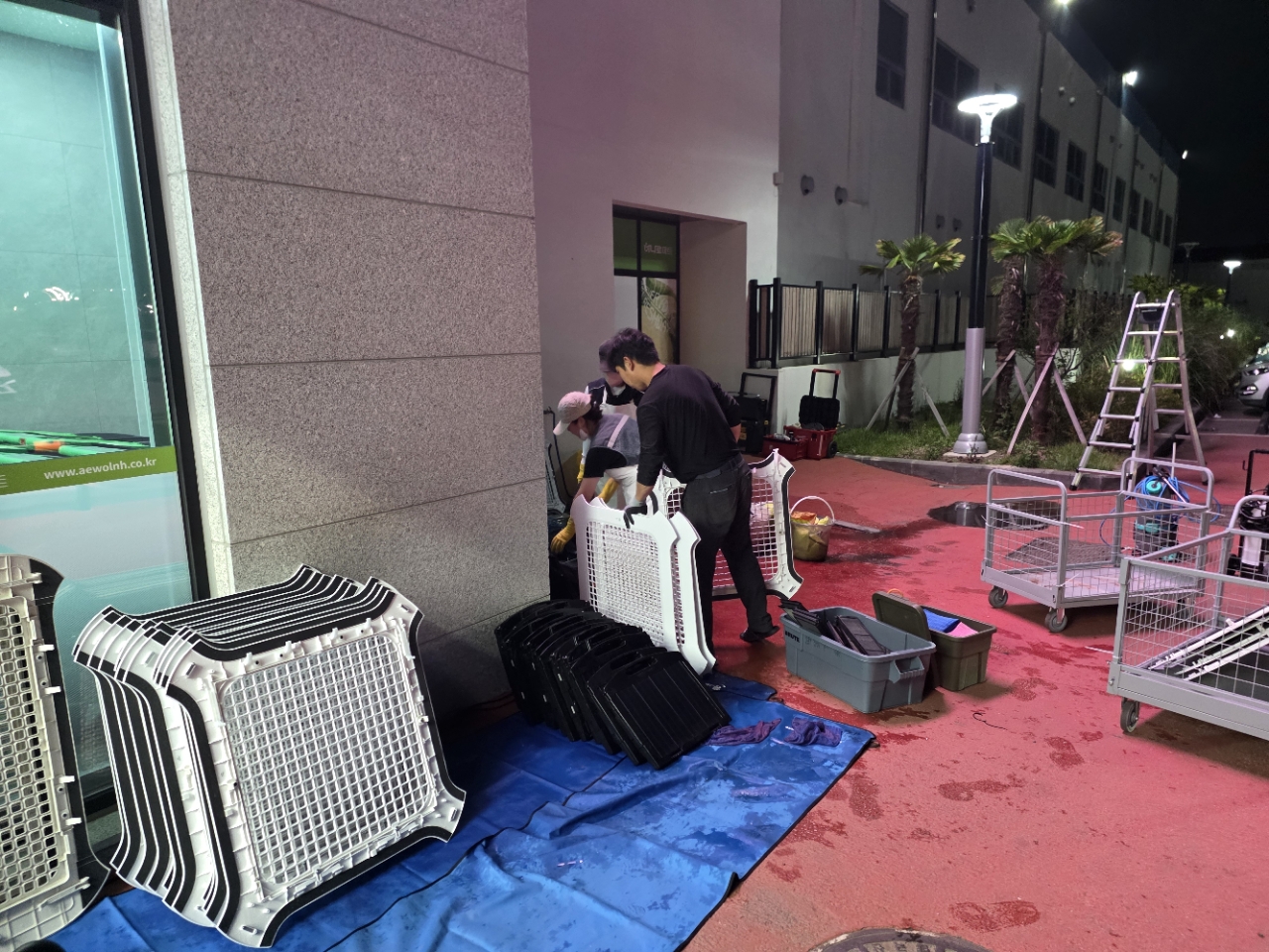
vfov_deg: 58.9
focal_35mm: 23
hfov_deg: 73.9
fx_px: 843
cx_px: 634
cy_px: 476
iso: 1600
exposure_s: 1/120
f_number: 1.7
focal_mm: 6.25
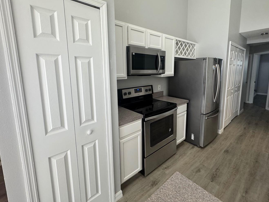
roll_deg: +1.8
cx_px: 147
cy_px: 88
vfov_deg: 74.4
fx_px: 132
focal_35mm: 17
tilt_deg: -10.3
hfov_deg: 90.8
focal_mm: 2.22
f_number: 2.2
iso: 200
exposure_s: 1/120
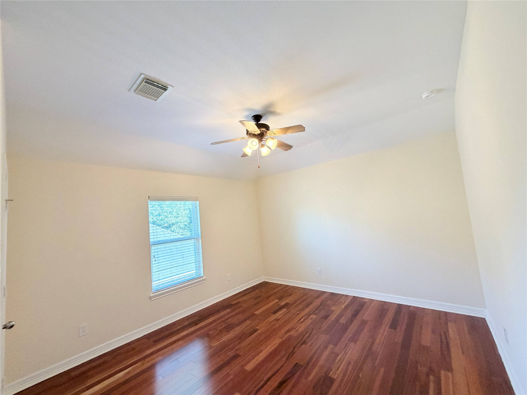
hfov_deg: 102.1
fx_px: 213
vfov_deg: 85.7
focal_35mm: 14
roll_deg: +5.8
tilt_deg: +6.1
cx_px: 264
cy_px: 198
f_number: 2.2
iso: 250
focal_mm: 2.22
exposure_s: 1/60
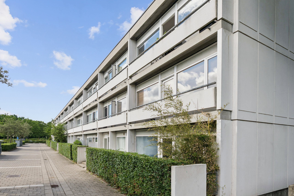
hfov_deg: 83.5
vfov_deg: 61.8
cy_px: 109
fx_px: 163
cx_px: 126
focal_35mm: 20
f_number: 8
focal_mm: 17
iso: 160
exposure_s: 1/400
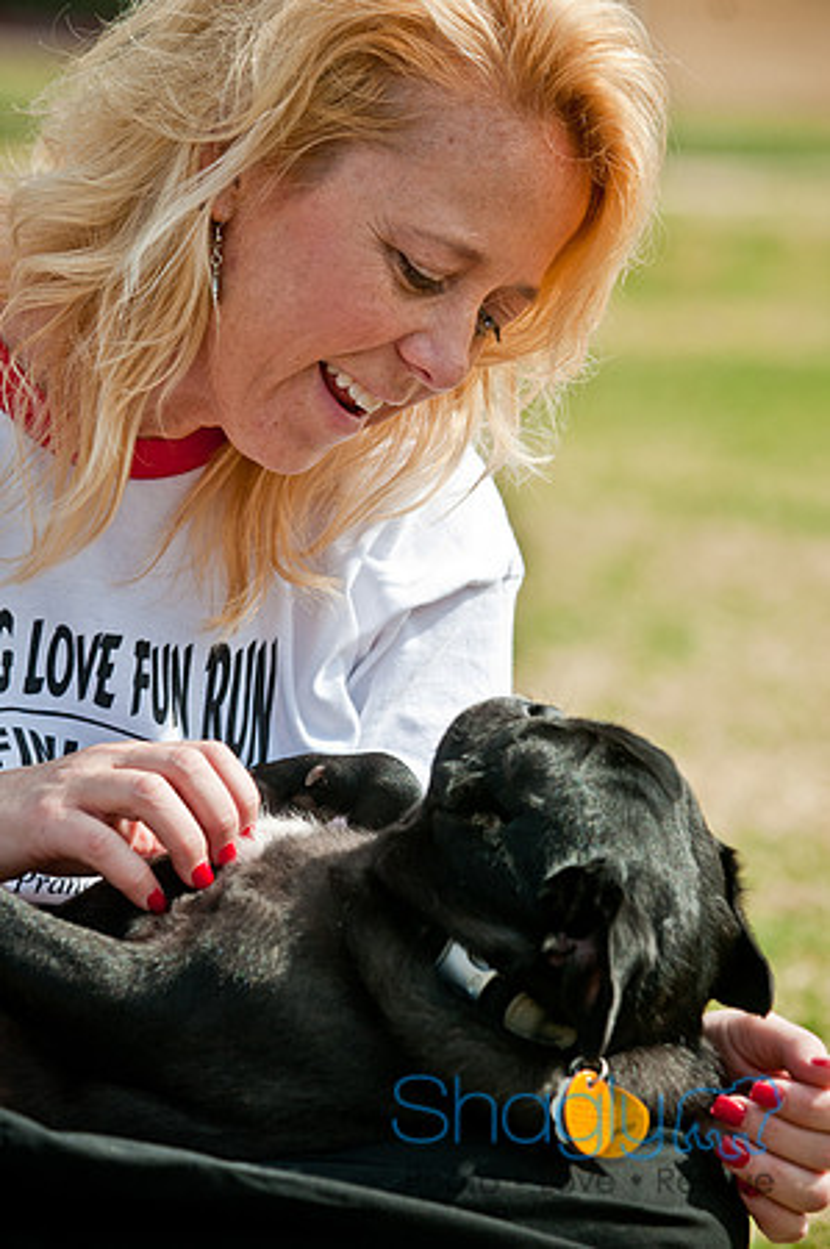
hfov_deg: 6.8
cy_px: 624
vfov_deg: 10.2
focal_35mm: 202
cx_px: 415
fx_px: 7019
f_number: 5
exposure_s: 1/1000
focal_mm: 135
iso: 200
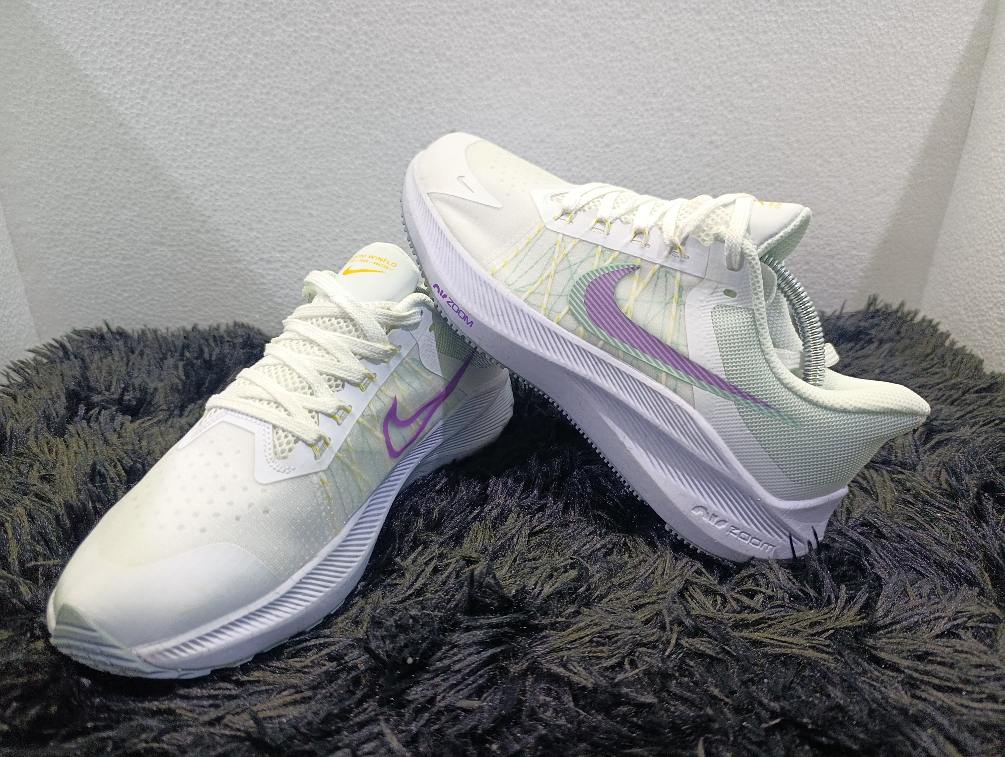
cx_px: 502
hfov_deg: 73.8
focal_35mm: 23
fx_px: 669
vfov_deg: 59.0
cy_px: 378
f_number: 1.65
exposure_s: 1/100
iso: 961
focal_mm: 6.11
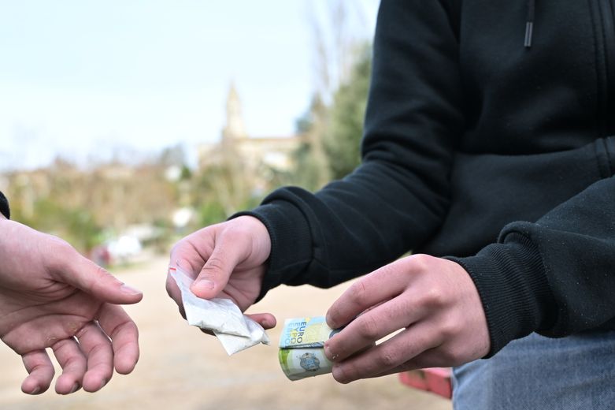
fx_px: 717
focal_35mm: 42
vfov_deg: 31.9
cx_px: 308
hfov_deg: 46.4
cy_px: 205
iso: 500
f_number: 3.5
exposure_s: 1/2000
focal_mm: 28
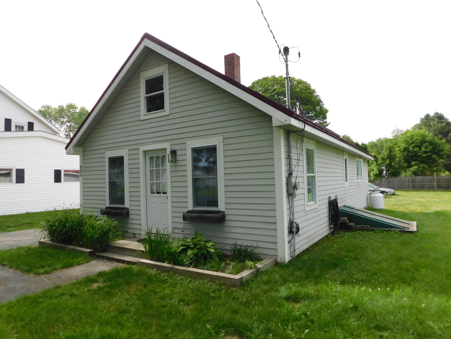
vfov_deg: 58.9
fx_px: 300
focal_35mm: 23
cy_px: 170
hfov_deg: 73.9
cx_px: 226
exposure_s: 1/640
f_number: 3
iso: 125
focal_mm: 4
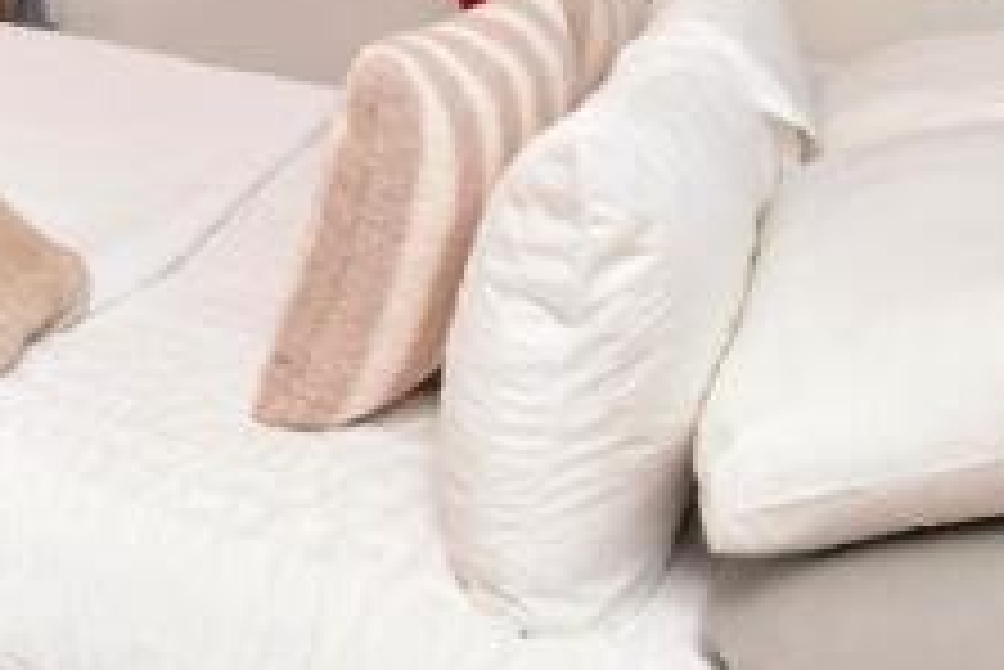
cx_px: -124
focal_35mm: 44
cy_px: -272
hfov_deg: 36.8
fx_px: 1228
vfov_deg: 25.0
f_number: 9
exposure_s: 1/80
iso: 800
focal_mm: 10
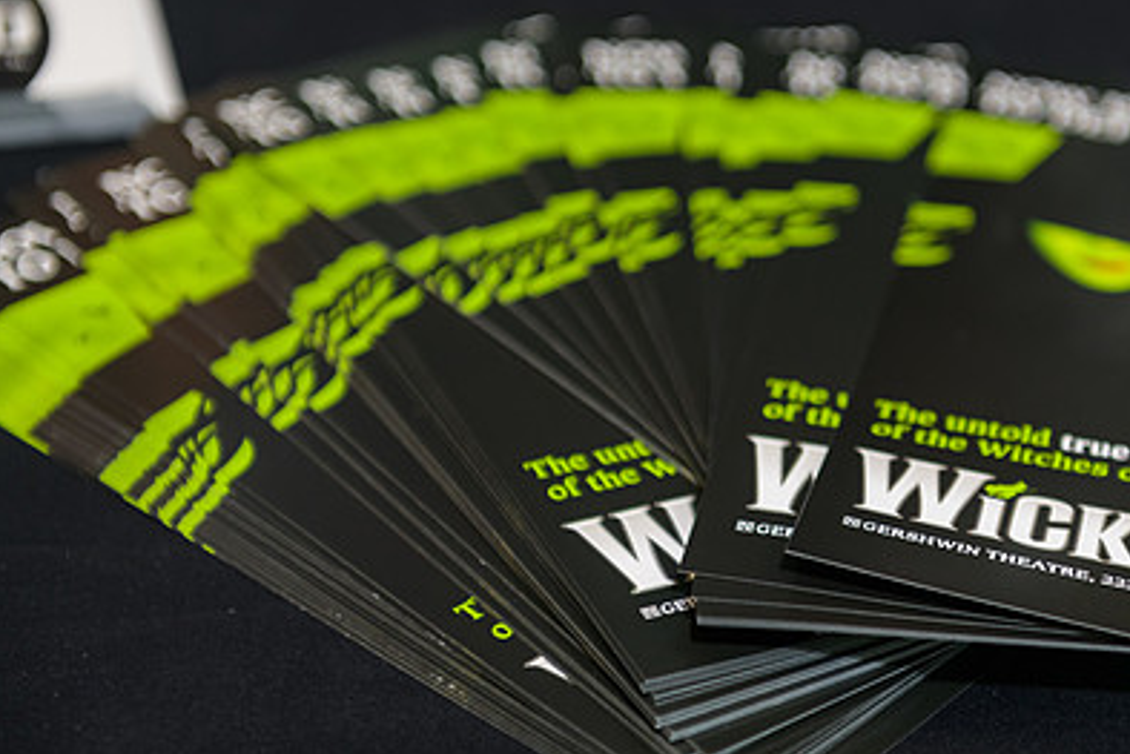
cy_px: 334
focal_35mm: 103
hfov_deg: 19.7
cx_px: 817
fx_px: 3234
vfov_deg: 13.3
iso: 400
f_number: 3.2
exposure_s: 1/125
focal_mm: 70
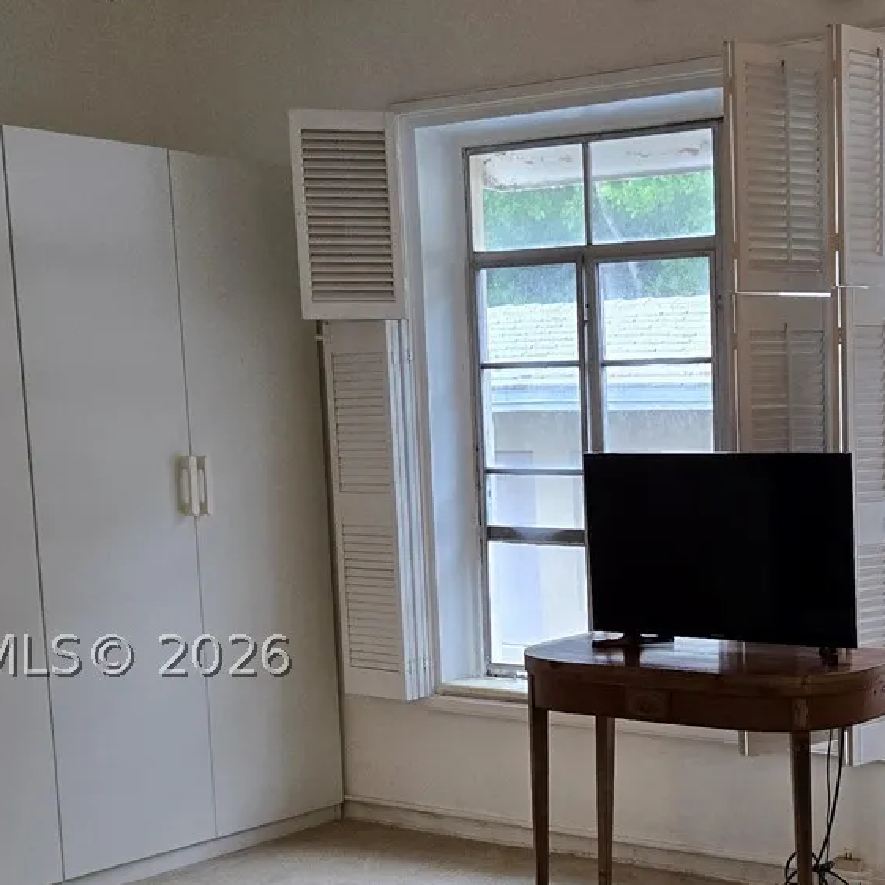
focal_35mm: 58
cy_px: 655
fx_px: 1678
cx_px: 775
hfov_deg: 28.5
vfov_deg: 29.1
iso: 160
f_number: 1.8
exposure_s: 1/120
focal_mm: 5.4
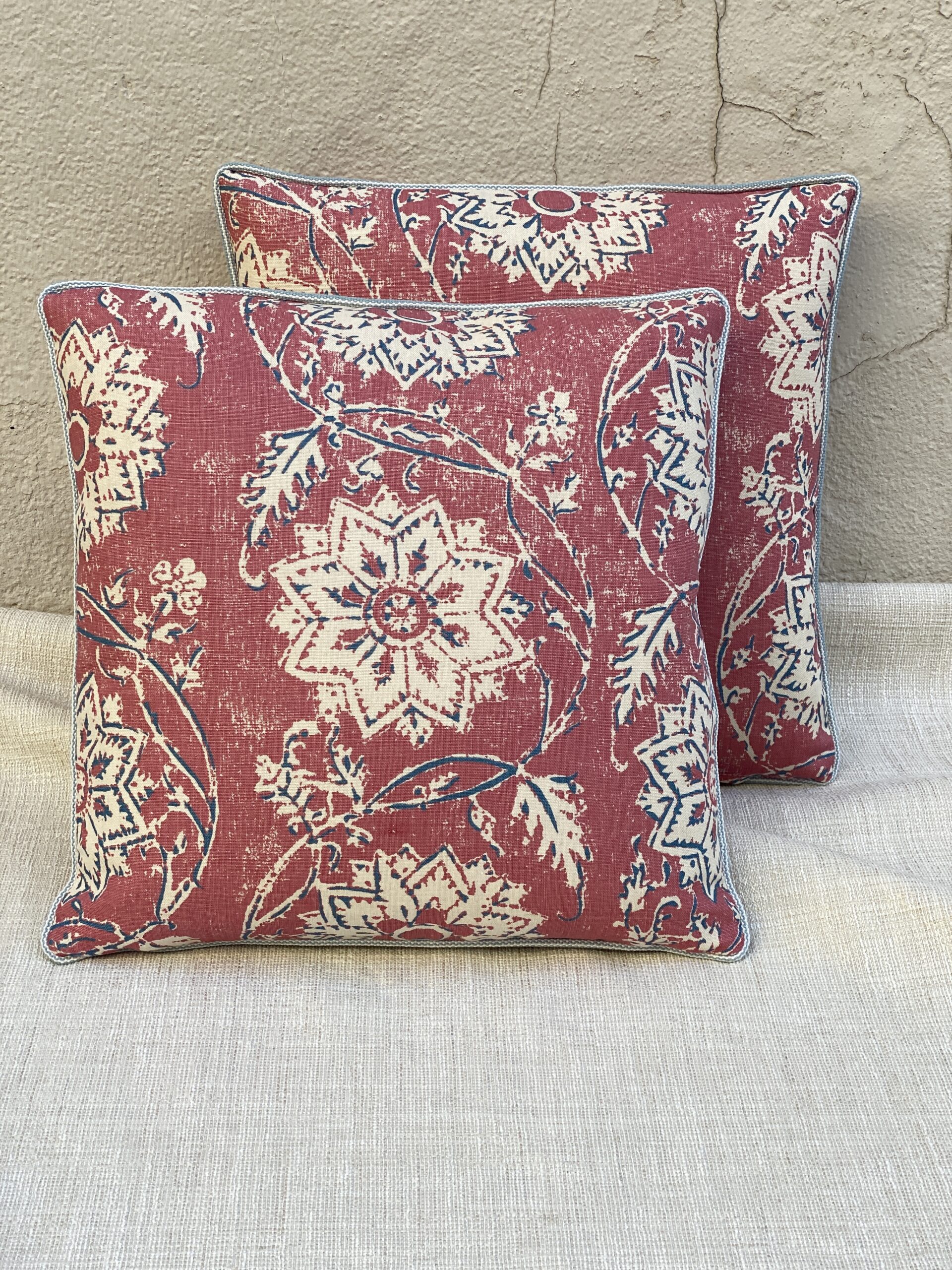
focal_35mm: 52
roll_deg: -1.5
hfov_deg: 28.0
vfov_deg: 36.8
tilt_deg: -26.2
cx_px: 476
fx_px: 1907
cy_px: 635
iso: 20
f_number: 2
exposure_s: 1/131
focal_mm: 6
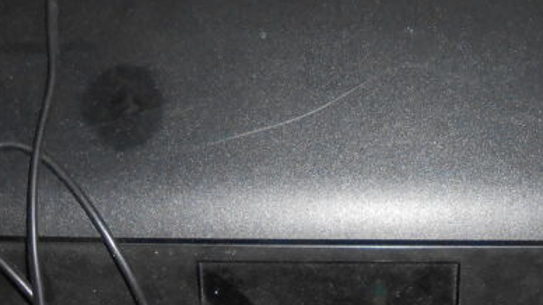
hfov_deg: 28.9
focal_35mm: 73
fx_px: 1051
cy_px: 28
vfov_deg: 16.3
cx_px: 320
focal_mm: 4.6
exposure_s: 1/25
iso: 200
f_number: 3.5
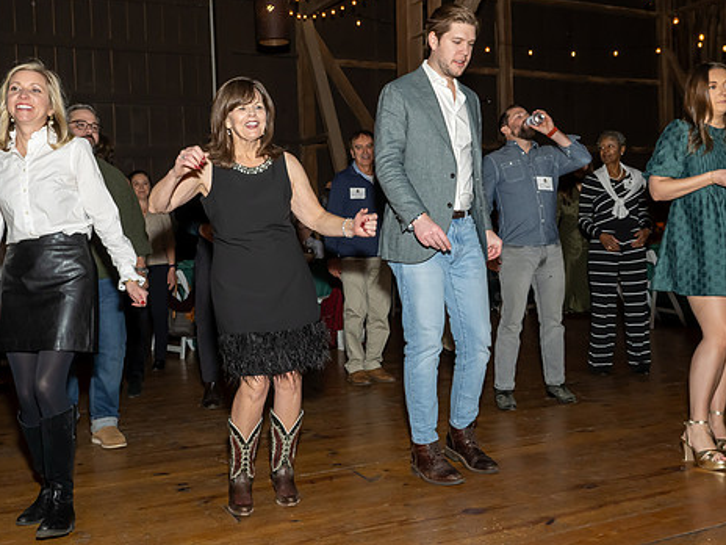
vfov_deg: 37.7
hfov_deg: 49.0
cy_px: 255
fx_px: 797
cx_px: 379
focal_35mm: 38
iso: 800
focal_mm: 20
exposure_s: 1/250
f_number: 8
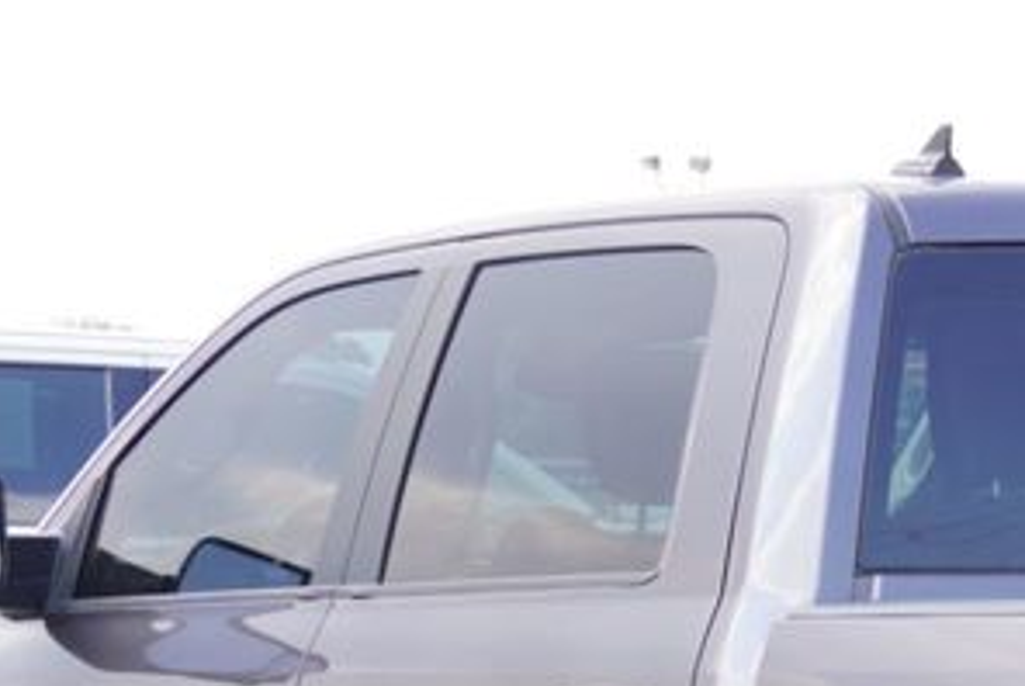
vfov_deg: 8.1
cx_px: 1267
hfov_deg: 12.1
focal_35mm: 166
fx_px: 4731
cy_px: 1078
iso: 100
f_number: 5.6
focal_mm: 32
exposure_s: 1/80
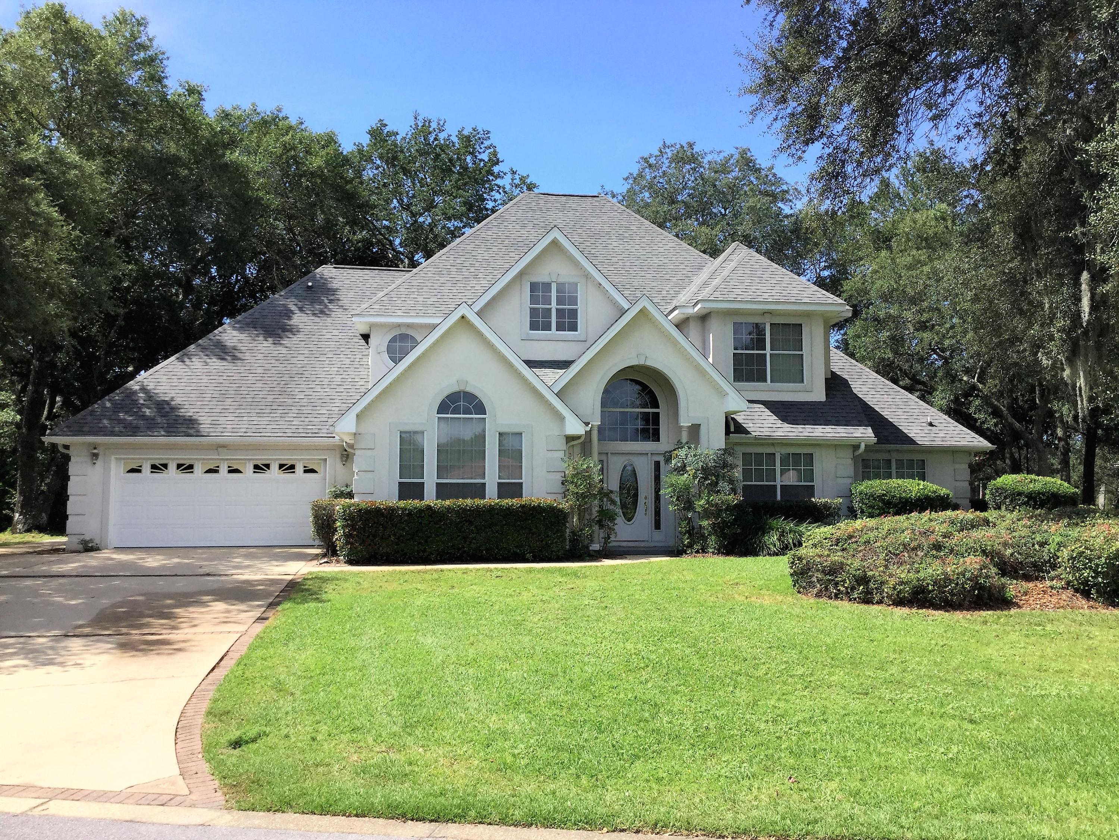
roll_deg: -1.0
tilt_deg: +6.3
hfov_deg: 58.4
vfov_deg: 45.4
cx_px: 560
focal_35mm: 31
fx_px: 1002
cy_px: 420
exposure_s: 1/926
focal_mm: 3.3
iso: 25
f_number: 2.4
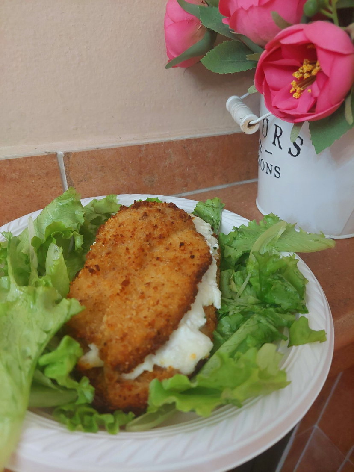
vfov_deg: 69.4
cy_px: 236
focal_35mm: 25
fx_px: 341
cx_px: 177
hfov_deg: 54.9
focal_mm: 5.23
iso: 500
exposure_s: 1/33
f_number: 1.8
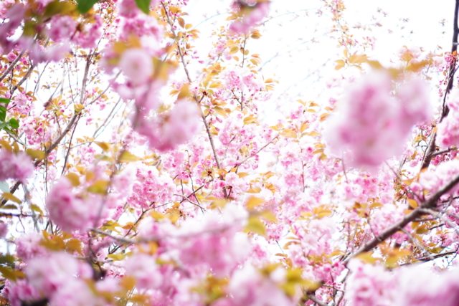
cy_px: 153
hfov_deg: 39.6
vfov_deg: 27.0
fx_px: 638
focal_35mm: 50
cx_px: 230
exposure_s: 1/200
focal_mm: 50
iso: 125
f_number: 2
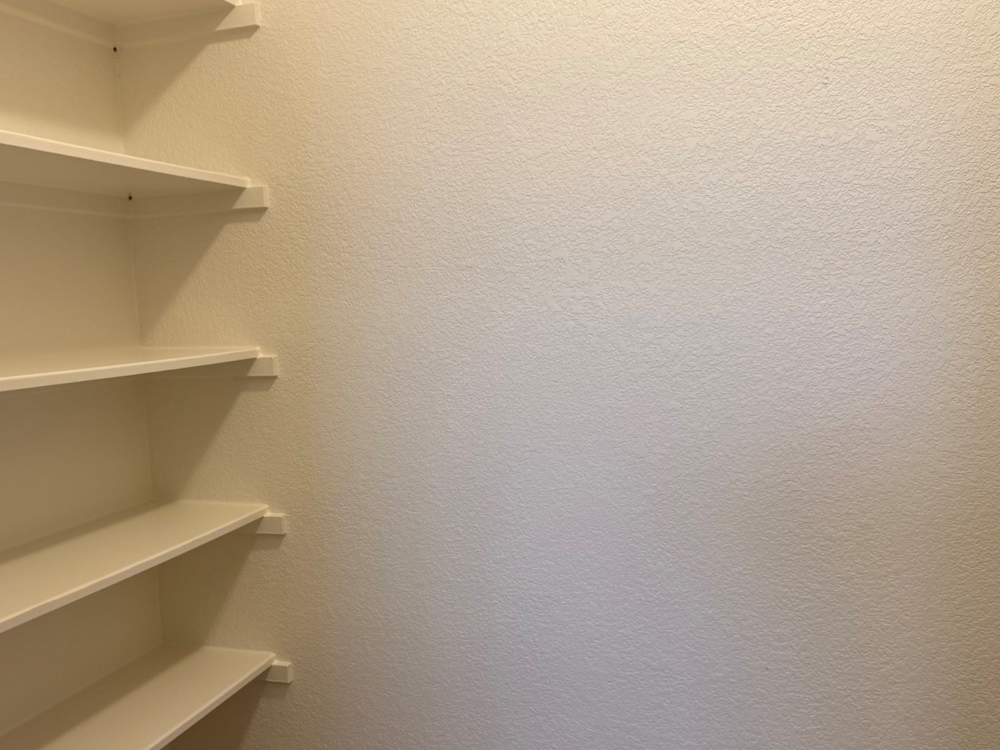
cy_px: 503
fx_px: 1040
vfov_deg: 39.2
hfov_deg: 50.6
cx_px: 354
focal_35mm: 36
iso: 125
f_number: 1.78
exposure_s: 1/60
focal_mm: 6.76
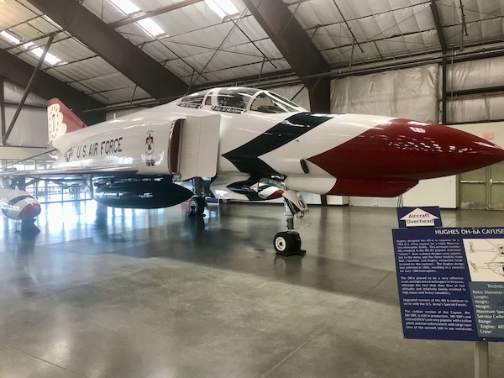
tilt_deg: -2.9
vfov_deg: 49.7
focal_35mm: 28
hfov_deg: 63.4
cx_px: 252
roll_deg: +1.7
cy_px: 189
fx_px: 408
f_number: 1.8
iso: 20
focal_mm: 3.99
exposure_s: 1/30
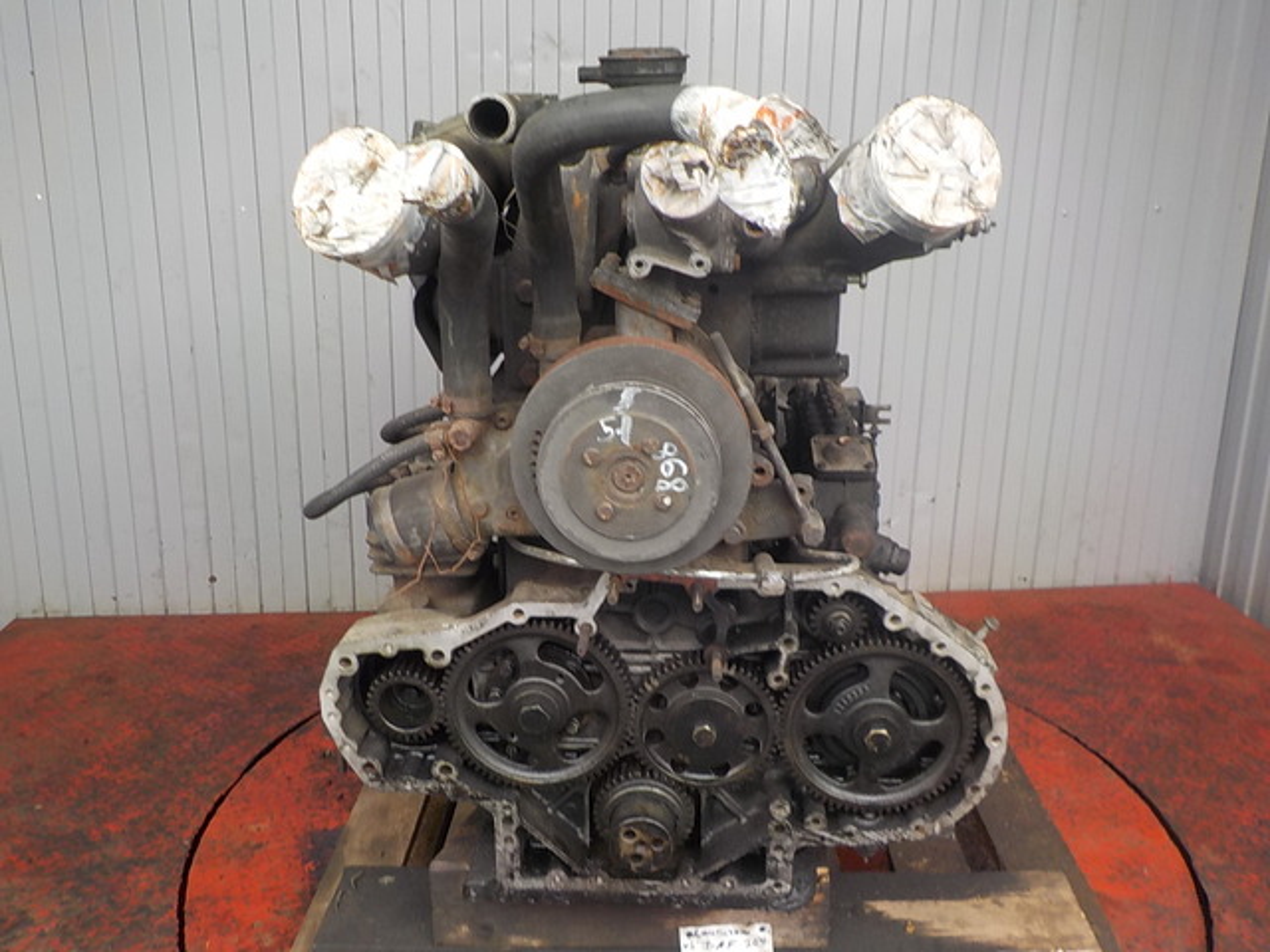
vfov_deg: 46.8
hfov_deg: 60.0
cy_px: 476
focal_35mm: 30
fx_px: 1101
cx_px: 635
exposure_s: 1/40
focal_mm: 4.1
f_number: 3.3
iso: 125
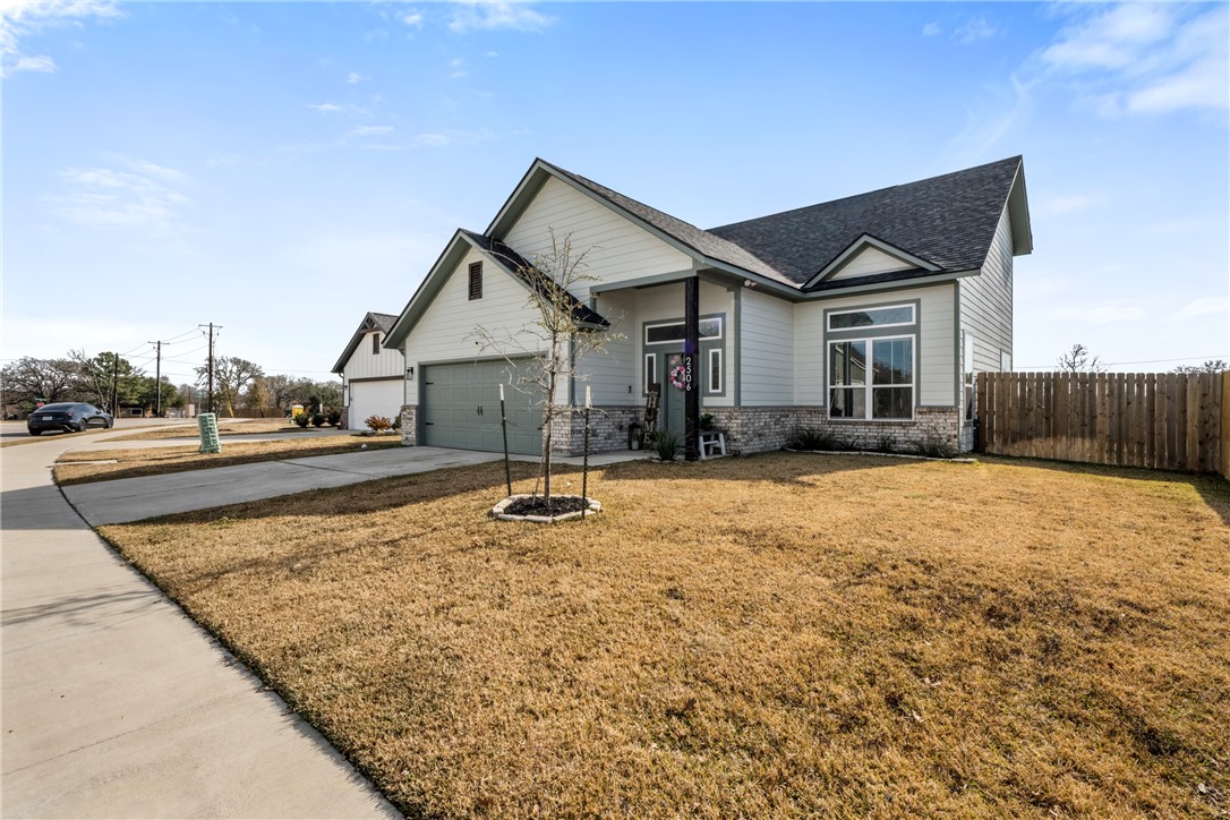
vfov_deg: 70.4
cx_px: 615
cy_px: 410
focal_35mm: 17
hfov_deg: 93.3
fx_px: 581
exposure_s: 1/125
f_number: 9
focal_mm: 17
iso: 800
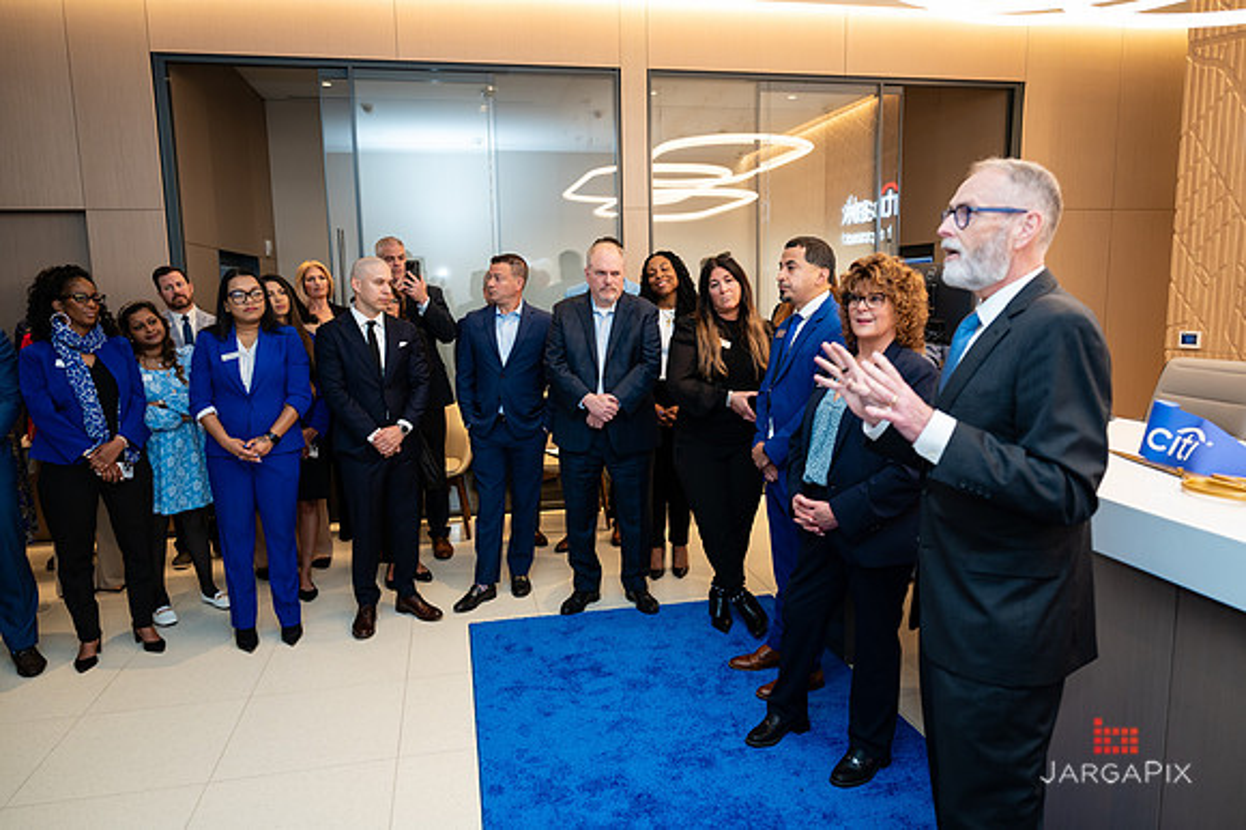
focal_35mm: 24
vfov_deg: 52.9
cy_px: 415
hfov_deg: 73.5
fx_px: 834
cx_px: 623
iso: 500
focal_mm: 24
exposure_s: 1/200
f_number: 3.2
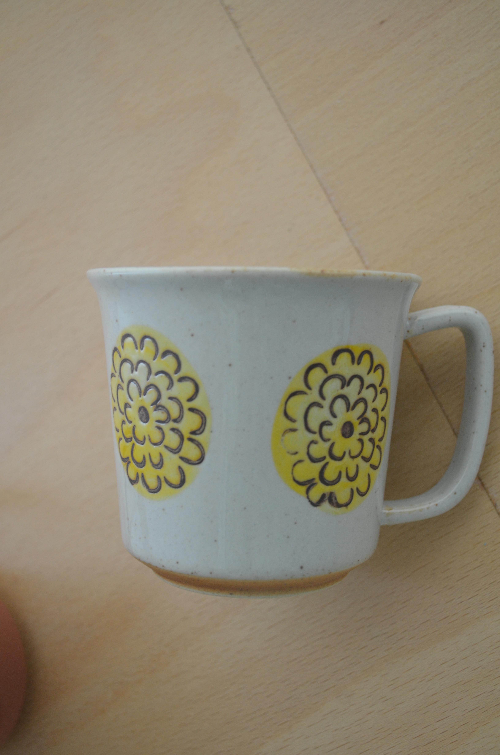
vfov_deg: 43.7
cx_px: 250
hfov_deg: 29.7
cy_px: 378
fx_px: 942
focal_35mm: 45
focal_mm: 30
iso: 560
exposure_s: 1/60
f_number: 4.5
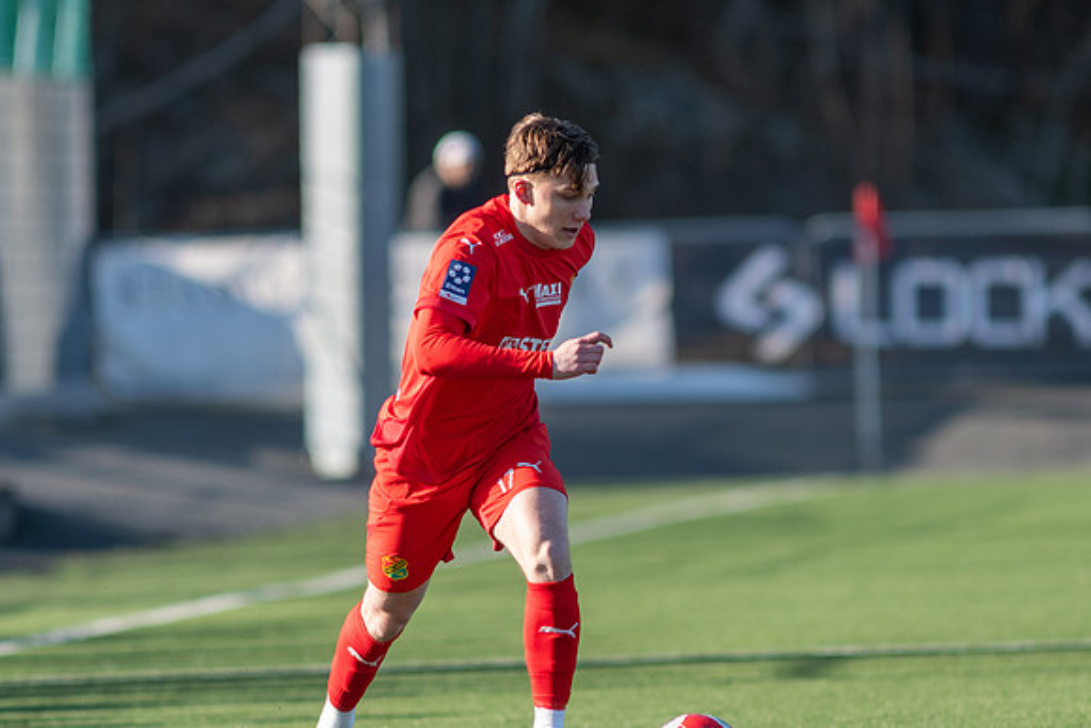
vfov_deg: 2.3
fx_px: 18334
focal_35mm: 605
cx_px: 546
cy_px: 364
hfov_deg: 3.4
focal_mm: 300
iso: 200
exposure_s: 1/1600
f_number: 3.2
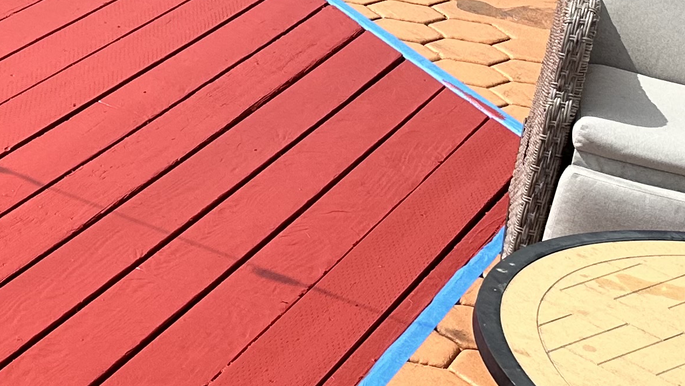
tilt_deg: -22.4
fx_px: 1635
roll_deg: -4.0
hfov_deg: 19.2
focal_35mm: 90
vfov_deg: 13.3
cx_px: -465
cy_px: 34
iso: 80
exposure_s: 1/4184
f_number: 1.78
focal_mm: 6.86
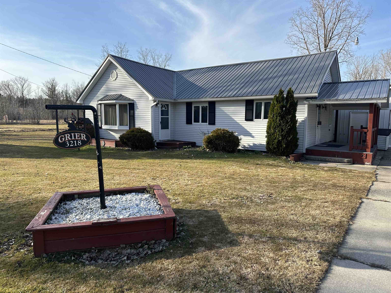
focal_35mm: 24
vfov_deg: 56.8
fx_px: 271
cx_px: 196
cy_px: 146
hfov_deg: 71.6
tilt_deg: -5.2
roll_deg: -0.8
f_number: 1.78
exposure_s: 1/2252
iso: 80
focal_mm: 6.86
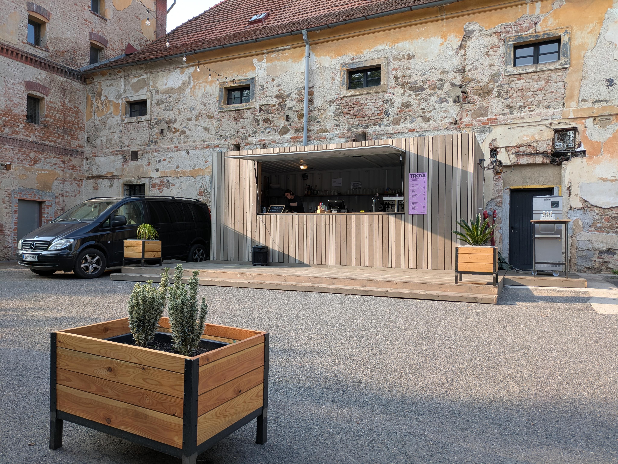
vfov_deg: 54.9
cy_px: 232
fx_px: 447
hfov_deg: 69.4
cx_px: 309
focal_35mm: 25
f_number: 1.89
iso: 43
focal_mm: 5.43
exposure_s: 1/382
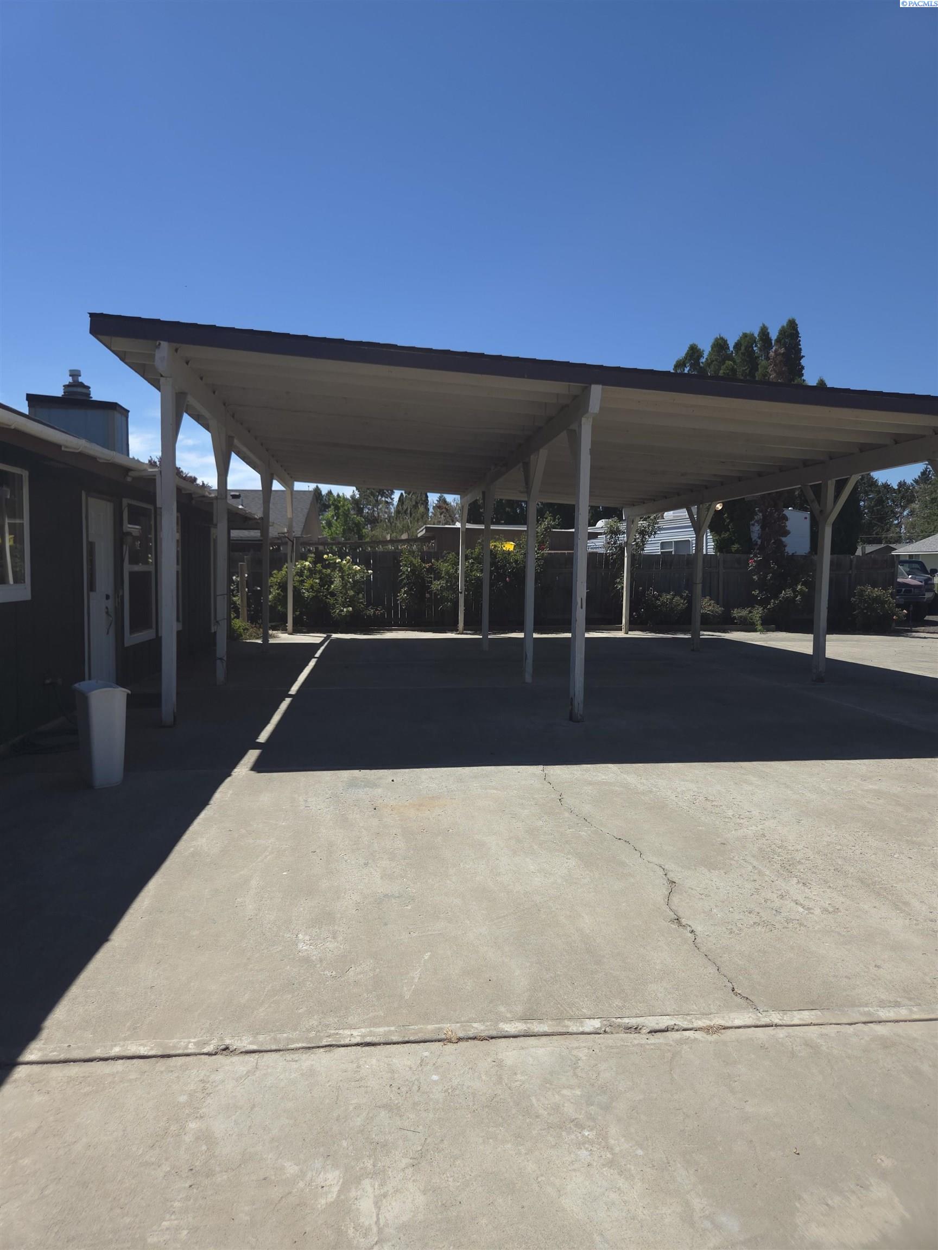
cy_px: 625
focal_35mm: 23
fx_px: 831
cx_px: 469
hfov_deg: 58.9
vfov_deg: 73.9
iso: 50
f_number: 1.8
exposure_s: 1/2376
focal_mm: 5.4
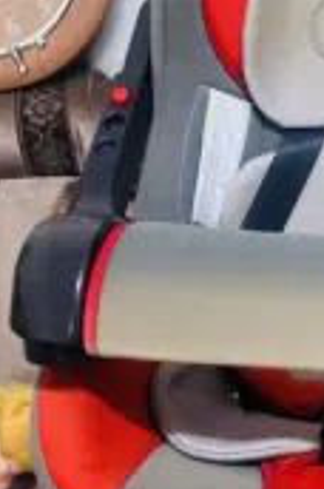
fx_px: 854
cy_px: 179
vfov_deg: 31.8
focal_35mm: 63
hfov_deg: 20.3
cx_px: 369
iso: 400
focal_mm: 5.1
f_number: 1.6
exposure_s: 1/40
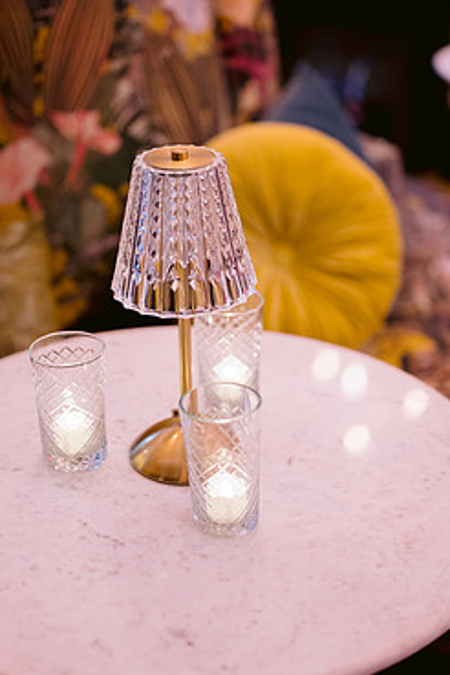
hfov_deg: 22.3
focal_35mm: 61
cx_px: 229
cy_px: 284
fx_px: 1144
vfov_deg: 32.8
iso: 800
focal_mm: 50
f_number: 1.8
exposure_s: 1/40
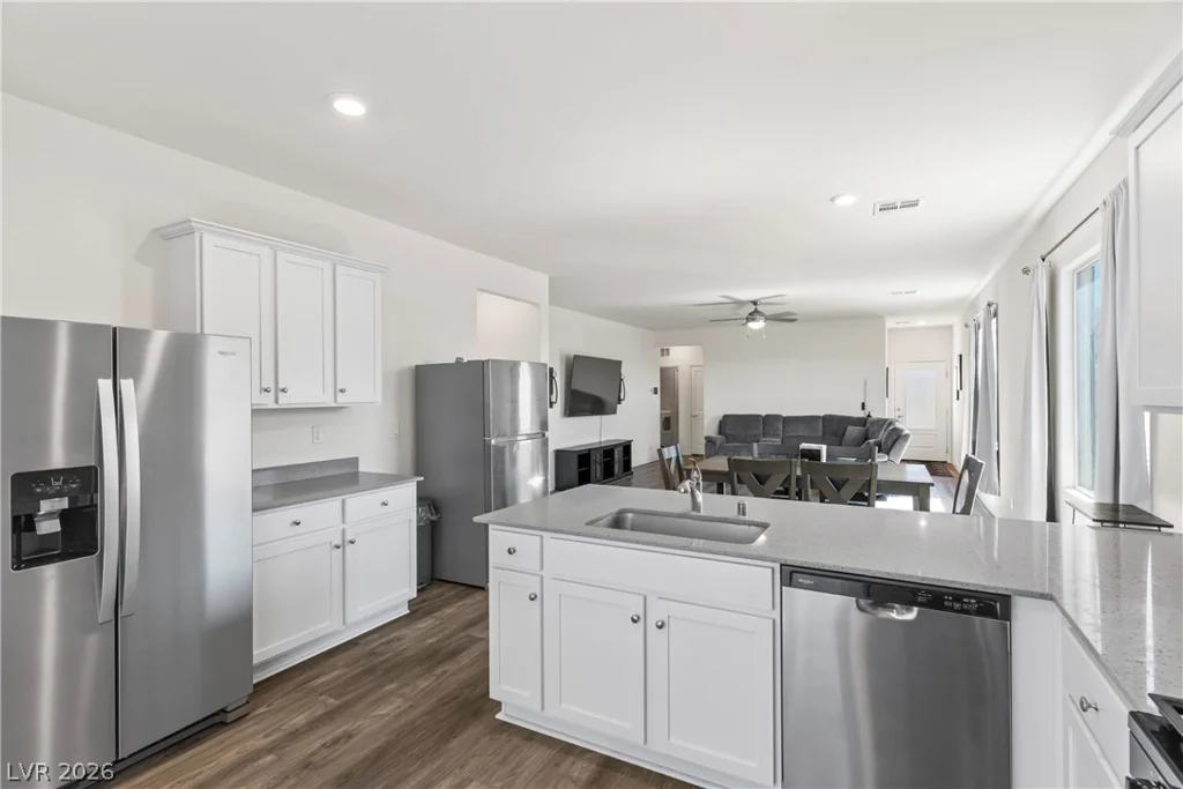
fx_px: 559
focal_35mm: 17
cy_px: 394
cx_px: 592
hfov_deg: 93.3
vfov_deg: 70.5
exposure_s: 1/3
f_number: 8
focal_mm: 17
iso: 400
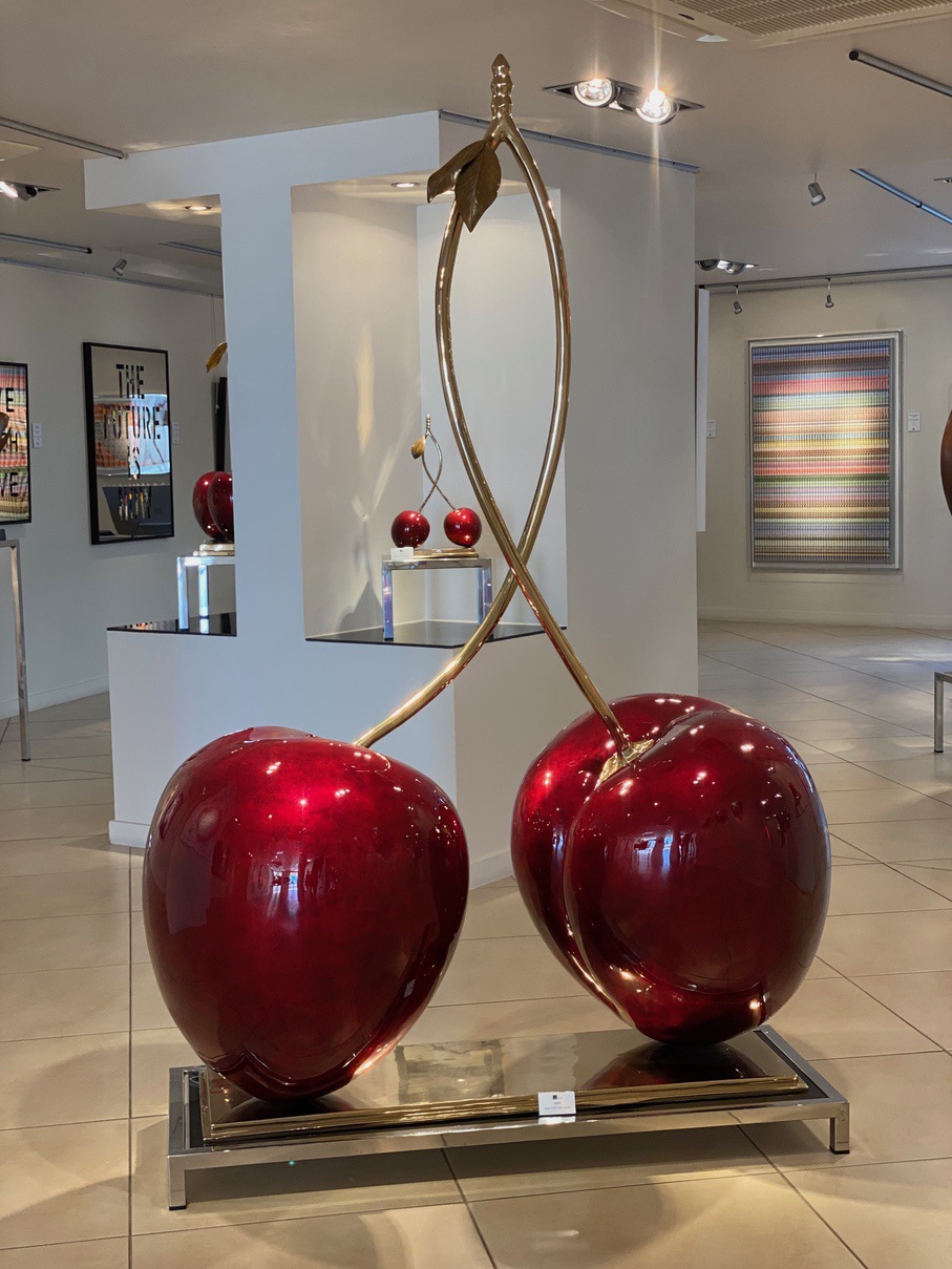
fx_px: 1906
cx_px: 476
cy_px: 634
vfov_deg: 36.8
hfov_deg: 28.0
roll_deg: +0.4
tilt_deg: -4.1
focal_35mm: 52
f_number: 2
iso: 100
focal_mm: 6
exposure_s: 1/114
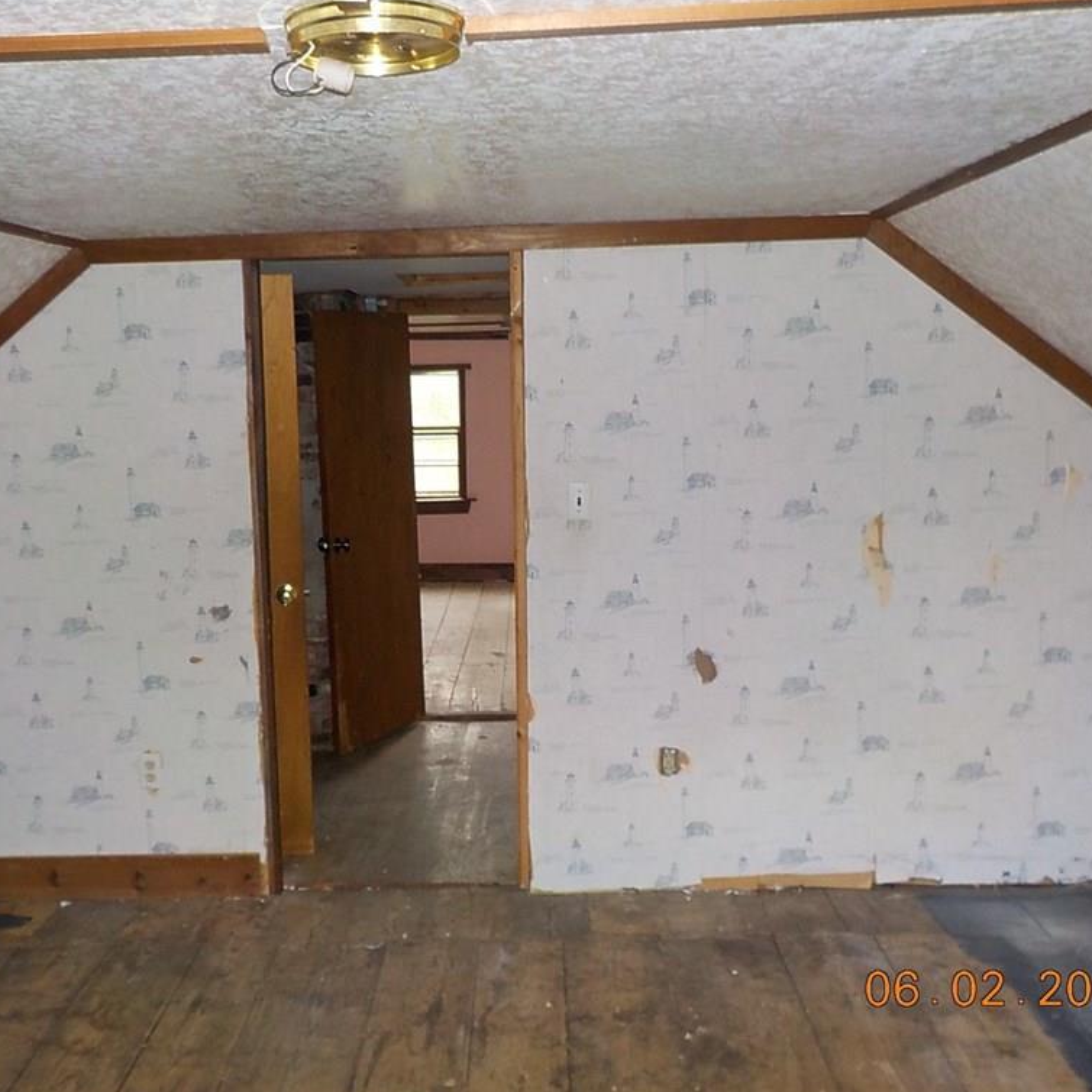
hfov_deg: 45.9
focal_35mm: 36
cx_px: 472
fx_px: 1285
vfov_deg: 46.0
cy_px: 549
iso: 200
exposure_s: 1/30
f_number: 3.3
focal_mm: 4.1
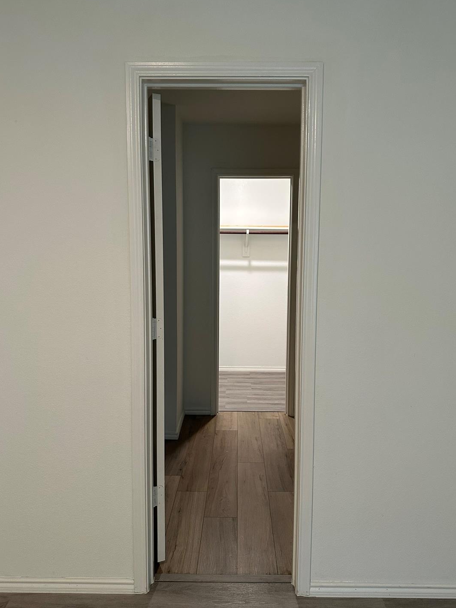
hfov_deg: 53.0
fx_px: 457
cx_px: 237
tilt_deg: -3.5
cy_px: 296
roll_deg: -0.4
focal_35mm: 26
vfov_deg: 67.3
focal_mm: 6.86
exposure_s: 1/60
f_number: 1.78
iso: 320
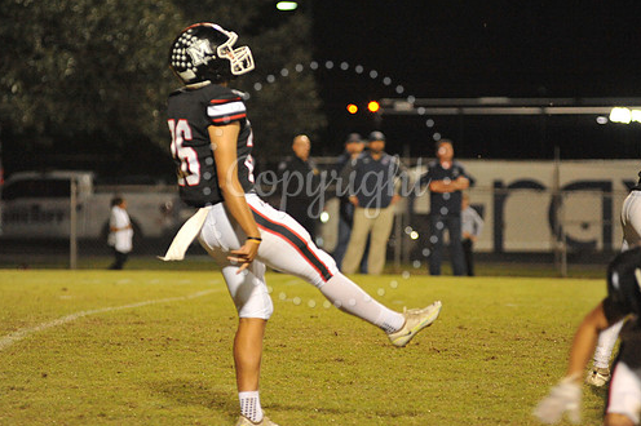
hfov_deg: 8.8
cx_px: 327
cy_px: 183
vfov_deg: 5.9
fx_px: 4164
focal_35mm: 234
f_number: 4
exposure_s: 1/320
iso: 6400
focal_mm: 200
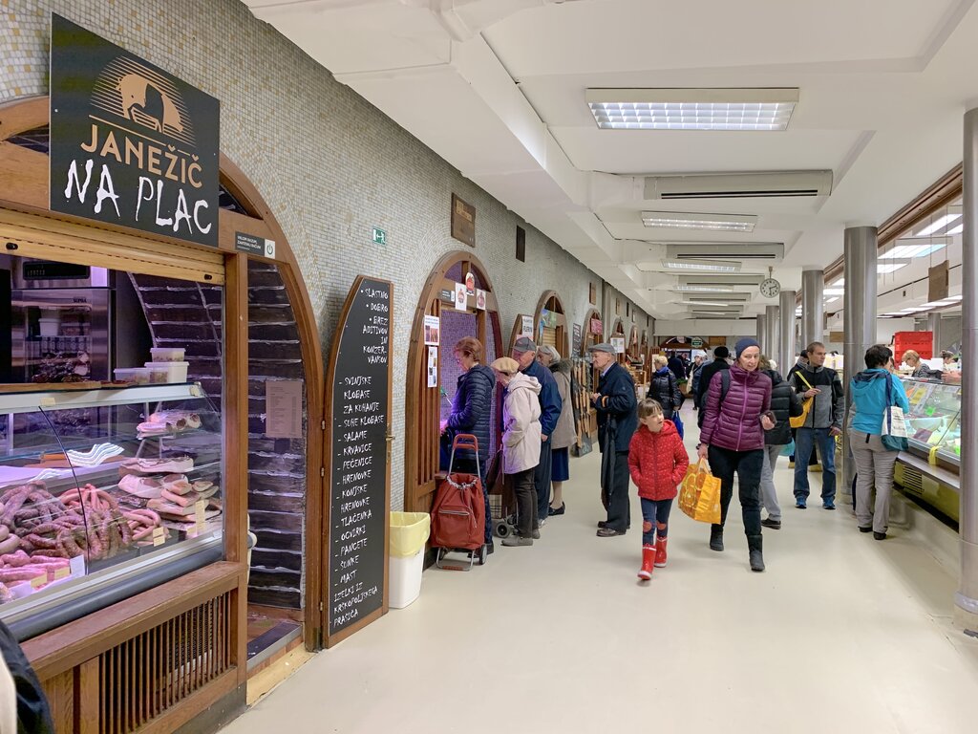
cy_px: 367
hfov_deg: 67.3
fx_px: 735
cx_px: 489
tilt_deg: -1.3
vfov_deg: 53.1
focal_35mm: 26
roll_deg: +0.0
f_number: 1.8
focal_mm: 4.25
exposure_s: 1/50
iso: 100
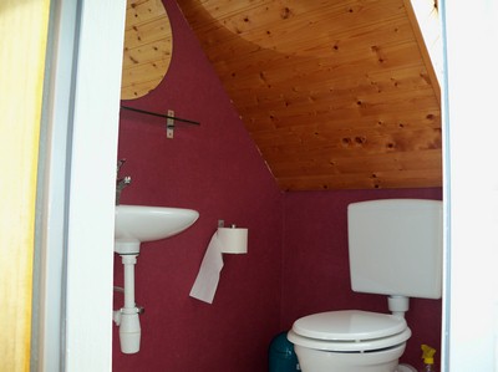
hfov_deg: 52.7
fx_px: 503
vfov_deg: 40.6
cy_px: 186
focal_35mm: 35
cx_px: 249
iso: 64
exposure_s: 1/60
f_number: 3.5
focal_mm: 6.2
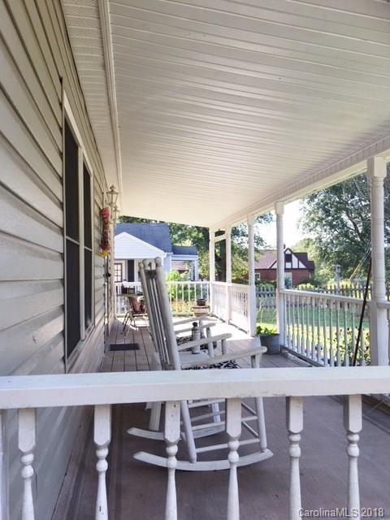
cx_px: 195
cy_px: 260
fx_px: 436
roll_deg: -0.1
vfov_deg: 61.7
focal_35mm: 29
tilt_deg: +3.3
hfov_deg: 48.2
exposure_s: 1/231
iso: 25
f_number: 2.2
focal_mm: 4.15
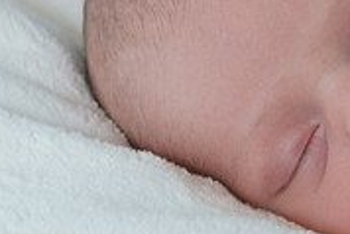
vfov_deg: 7.0
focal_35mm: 195
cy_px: 195
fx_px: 1897
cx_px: 421
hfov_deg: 10.4
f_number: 4
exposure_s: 1/210
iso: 800
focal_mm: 25.7
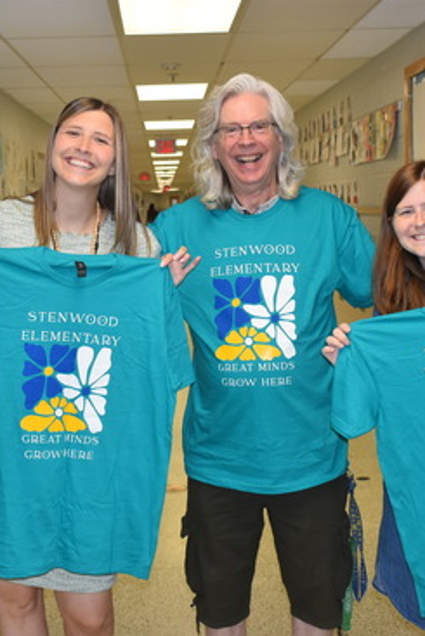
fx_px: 1093
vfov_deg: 32.5
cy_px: 317
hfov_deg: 22.0
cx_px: 219
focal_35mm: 62
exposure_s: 1/100
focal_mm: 27
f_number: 5
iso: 800
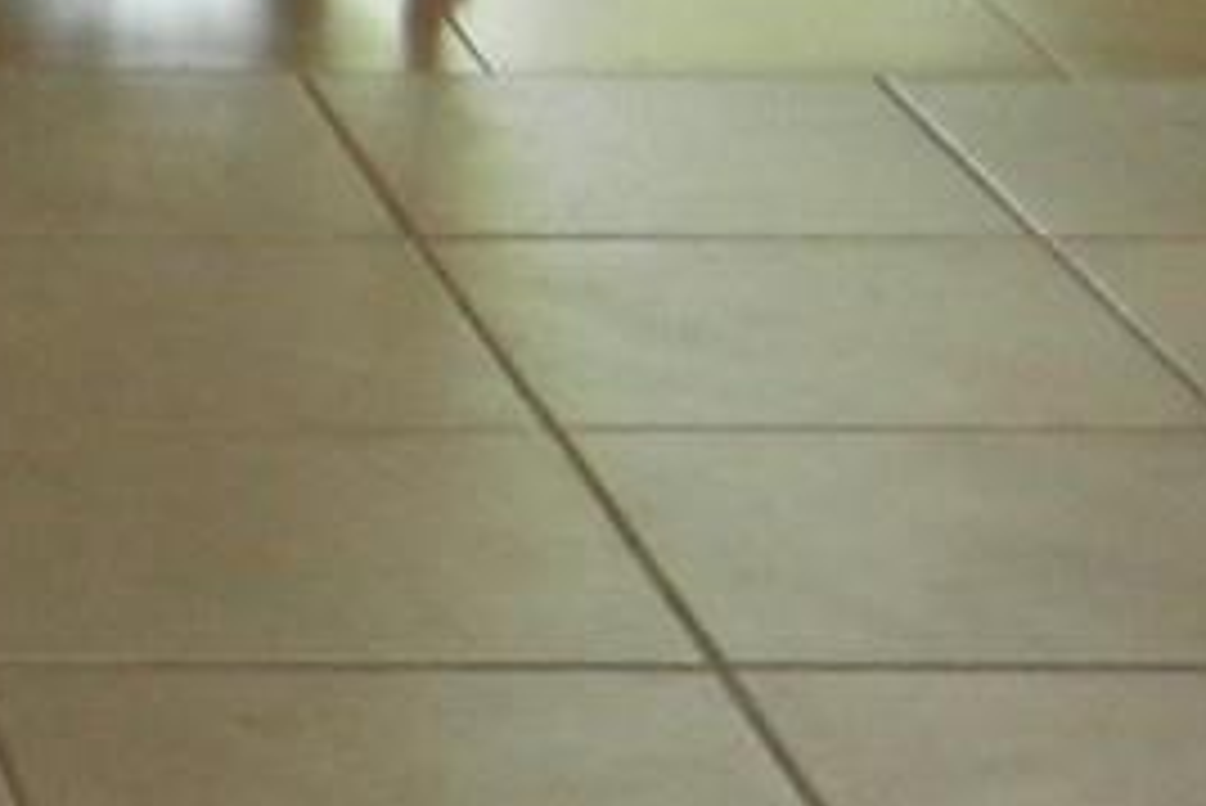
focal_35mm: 205
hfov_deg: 9.4
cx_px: -1215
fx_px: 6871
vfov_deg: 6.4
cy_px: -1027
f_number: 3.8
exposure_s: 1/30
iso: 250
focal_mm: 5.9
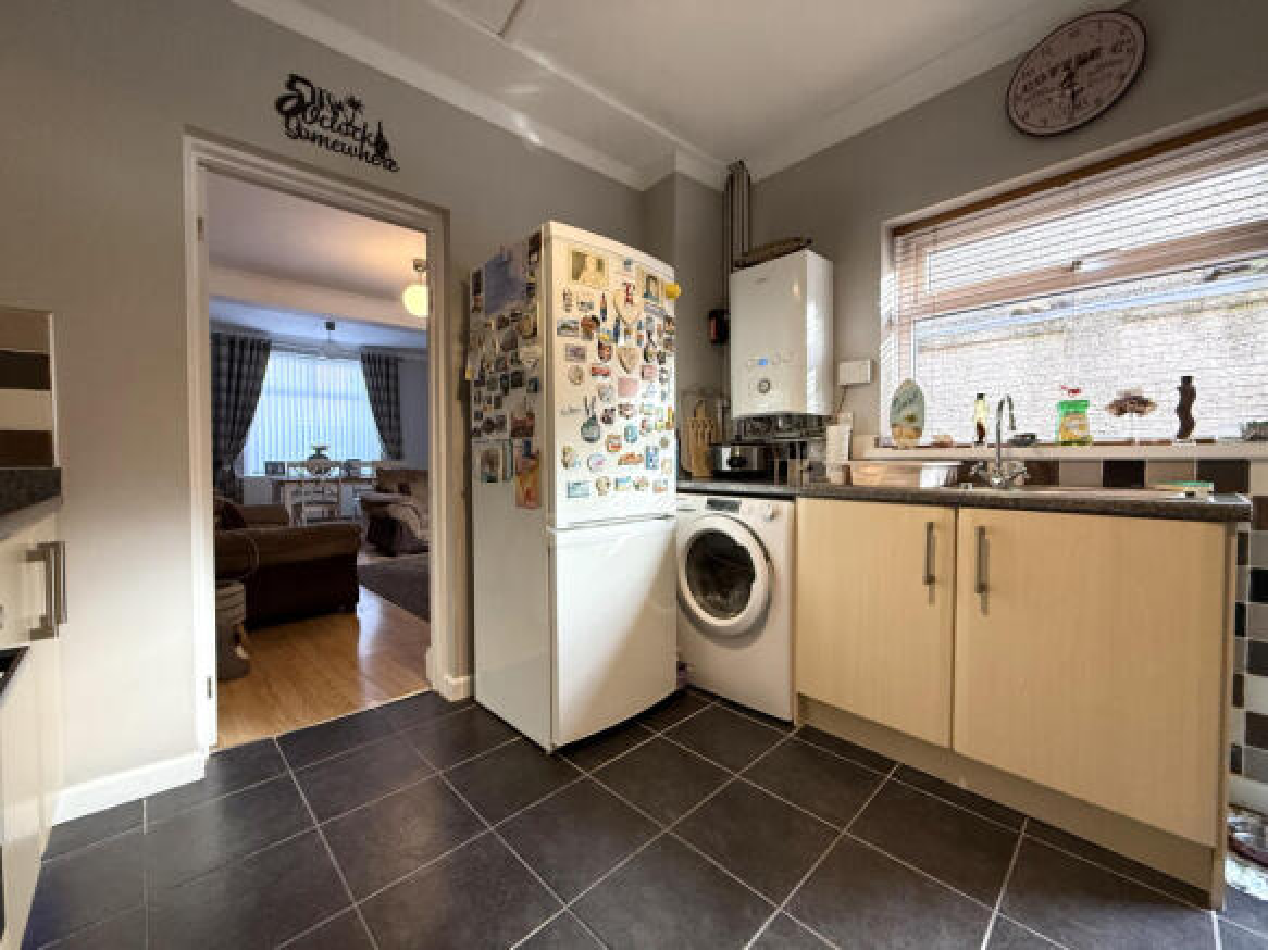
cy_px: 475
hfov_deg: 102.1
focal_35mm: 14
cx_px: 634
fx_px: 513
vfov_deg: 85.7
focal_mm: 2.22
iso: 320
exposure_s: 1/99
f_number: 2.2
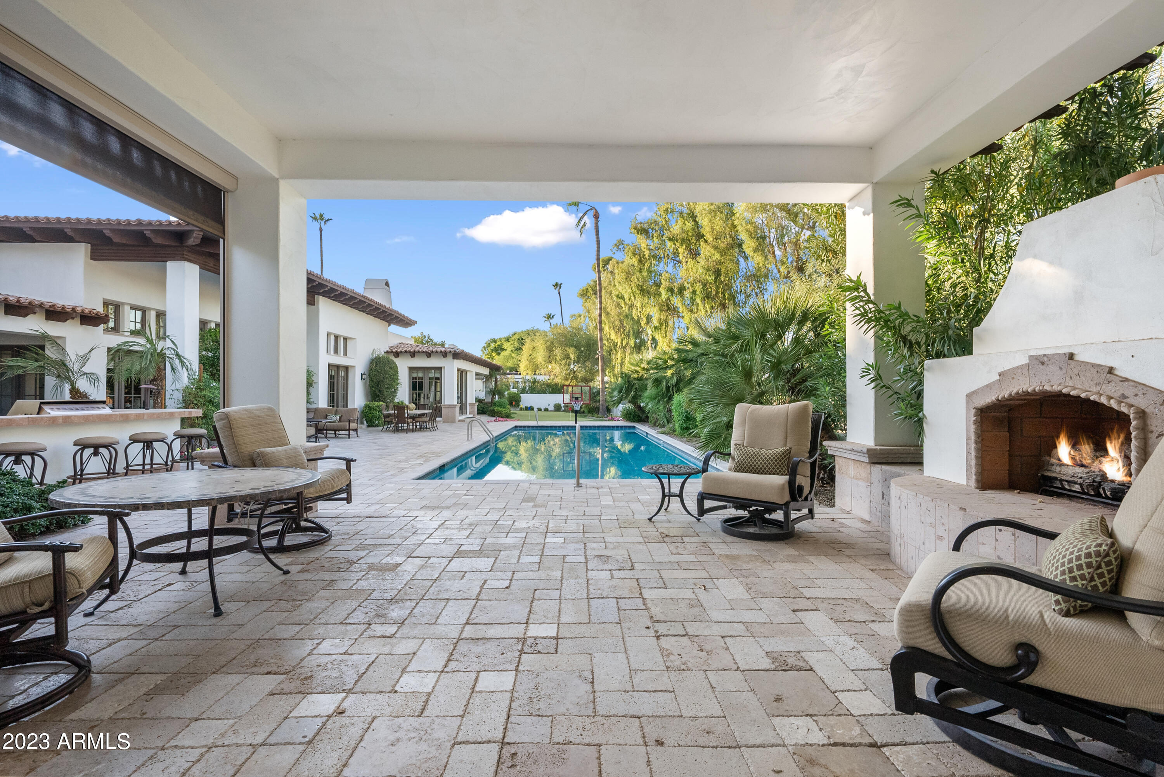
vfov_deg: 73.8
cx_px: 582
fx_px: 518
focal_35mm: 16
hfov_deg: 96.7
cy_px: 388
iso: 800
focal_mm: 16
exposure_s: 1/100
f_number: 7.1
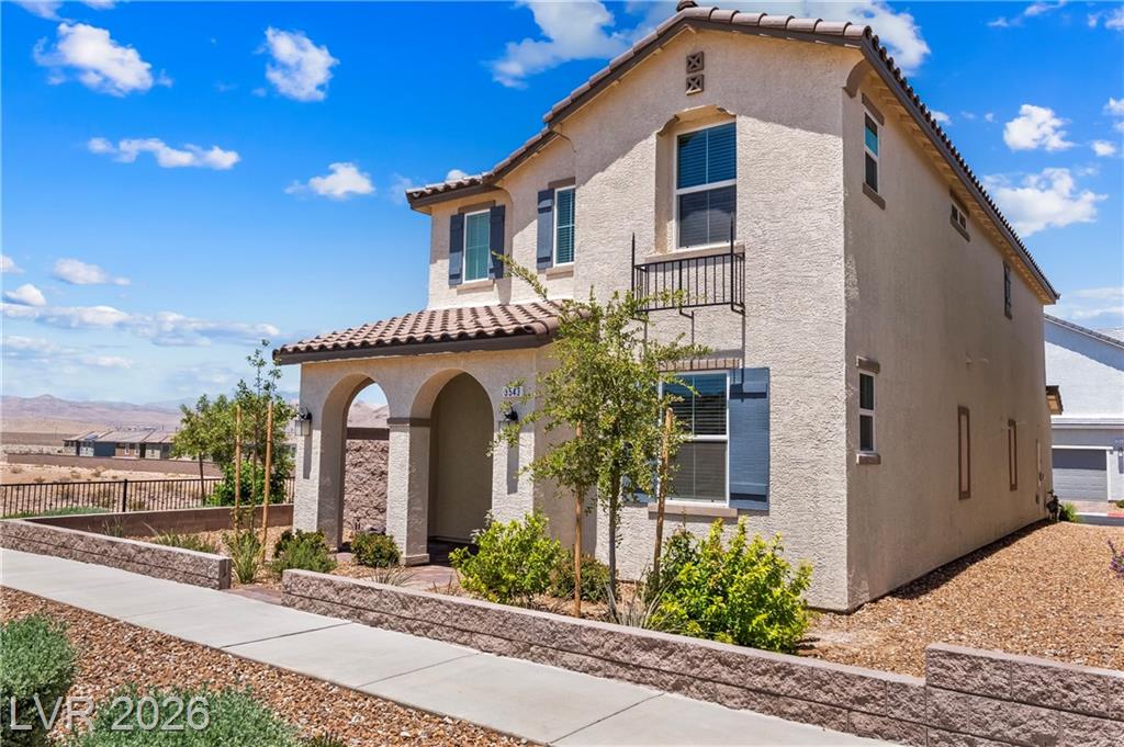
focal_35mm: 25
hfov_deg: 71.6
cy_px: 374
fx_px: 780
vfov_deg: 51.2
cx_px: 562
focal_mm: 17
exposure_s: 1/8000
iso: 500
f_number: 8
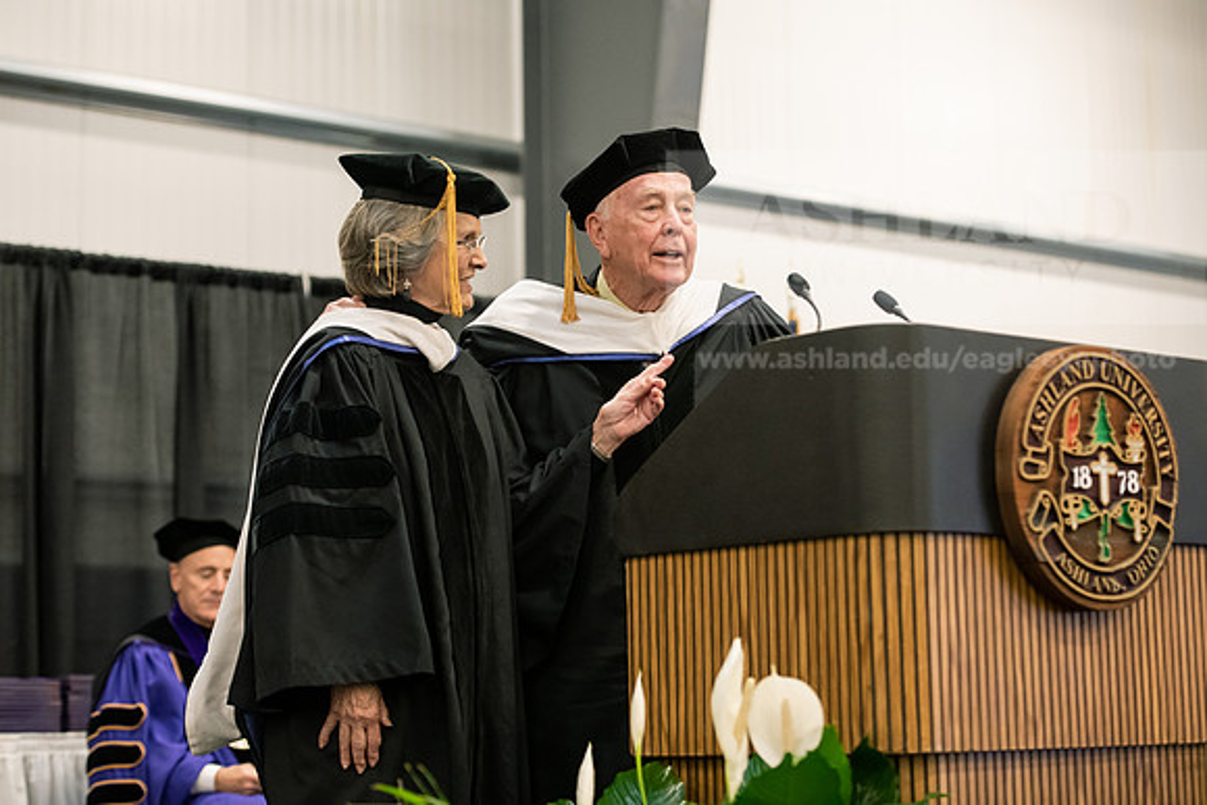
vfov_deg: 17.5
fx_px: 2616
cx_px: 604
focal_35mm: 78
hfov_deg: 26.0
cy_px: 402
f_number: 3.5
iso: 3200
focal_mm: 78
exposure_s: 1/200
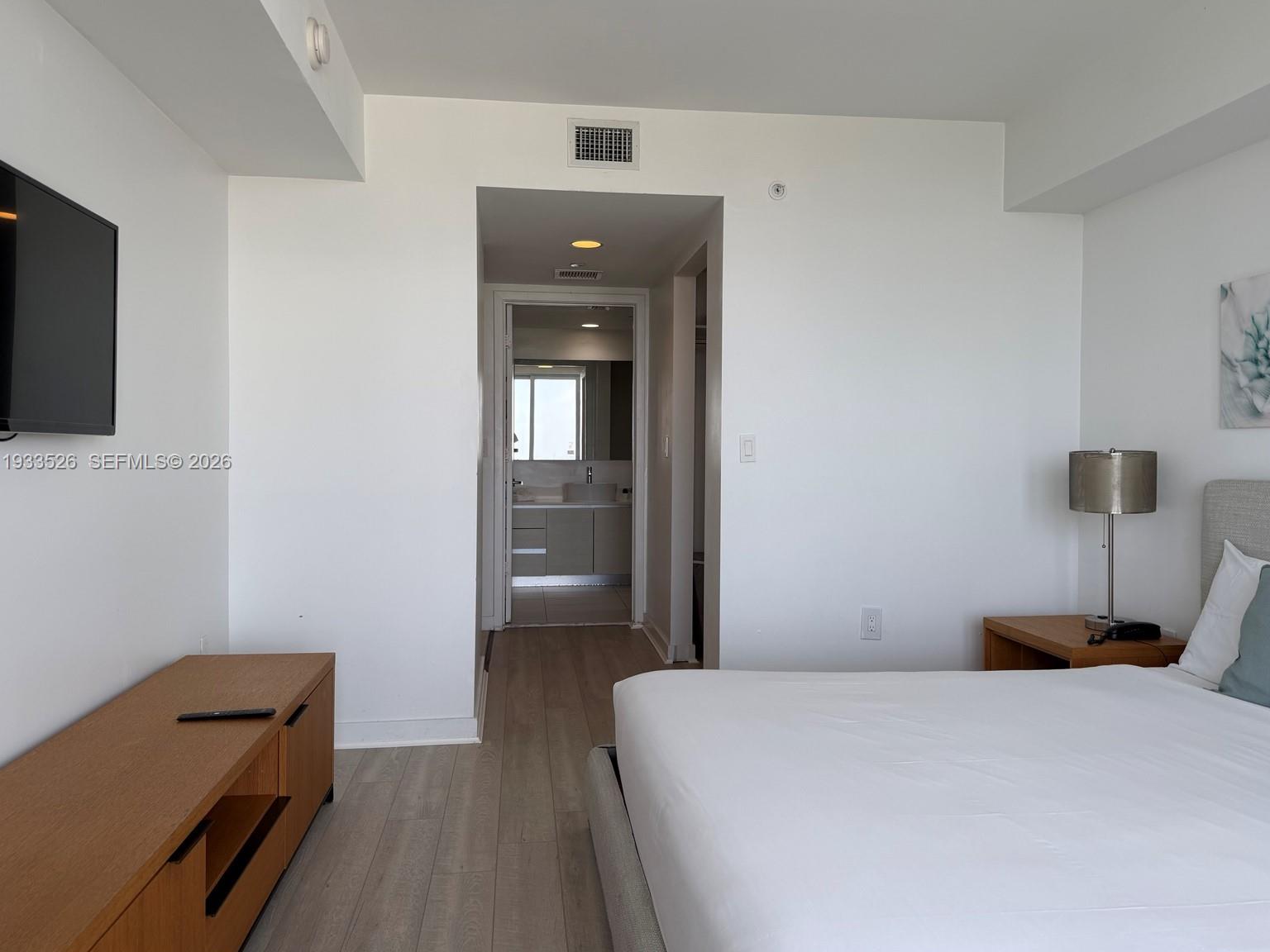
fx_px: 917
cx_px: 635
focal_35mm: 25
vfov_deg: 54.9
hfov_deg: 69.4
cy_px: 463
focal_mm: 6.76
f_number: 1.78
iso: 80
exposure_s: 1/200
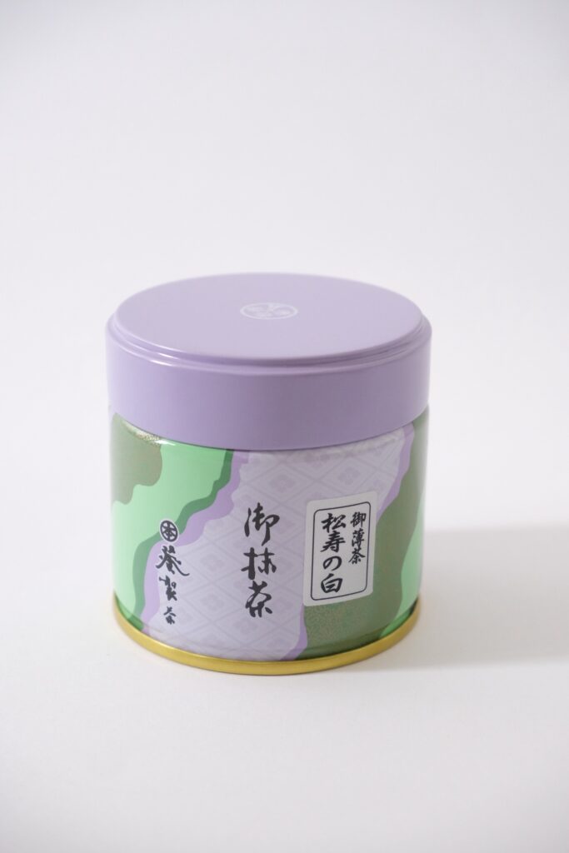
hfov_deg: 20.3
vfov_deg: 30.1
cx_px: 284
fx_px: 1588
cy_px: 426
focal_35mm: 67
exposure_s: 1/125
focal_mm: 44.5
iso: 5000
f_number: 5.6
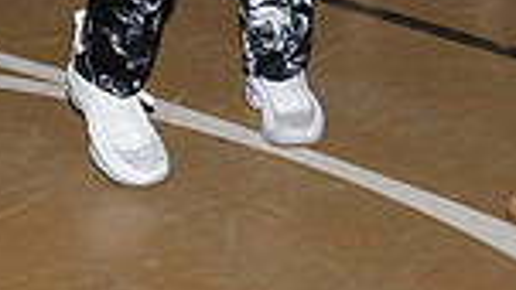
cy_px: -379
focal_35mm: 143
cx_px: 226
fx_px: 1957
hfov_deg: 15.0
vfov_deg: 7.9
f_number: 5.6
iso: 1000
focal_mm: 30.5
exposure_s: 1/160
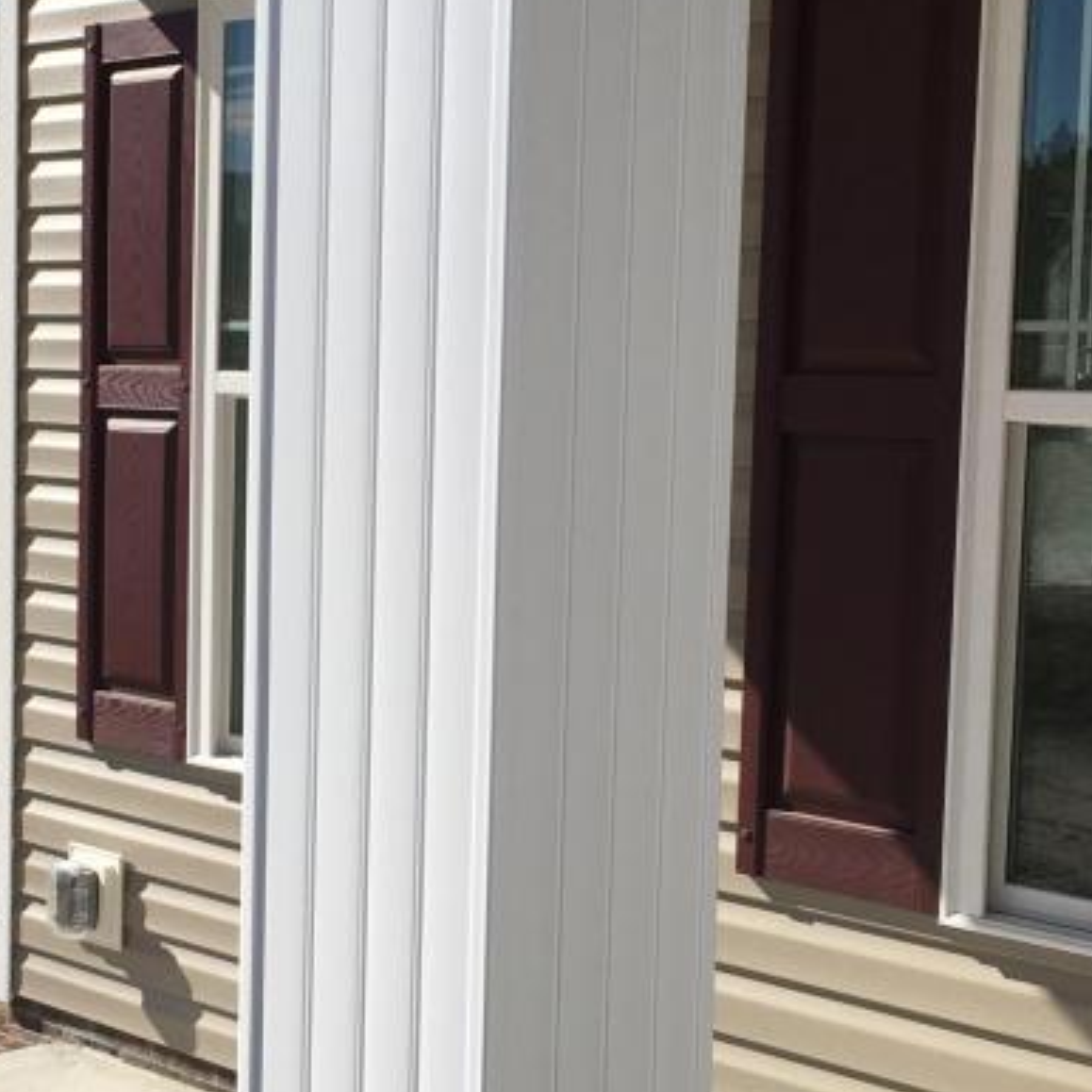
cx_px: 232
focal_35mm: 68
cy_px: 549
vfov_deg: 25.4
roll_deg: -1.1
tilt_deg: -6.0
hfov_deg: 25.0
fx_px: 2427
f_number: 2.2
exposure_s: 1/2849
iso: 25
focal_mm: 4.15
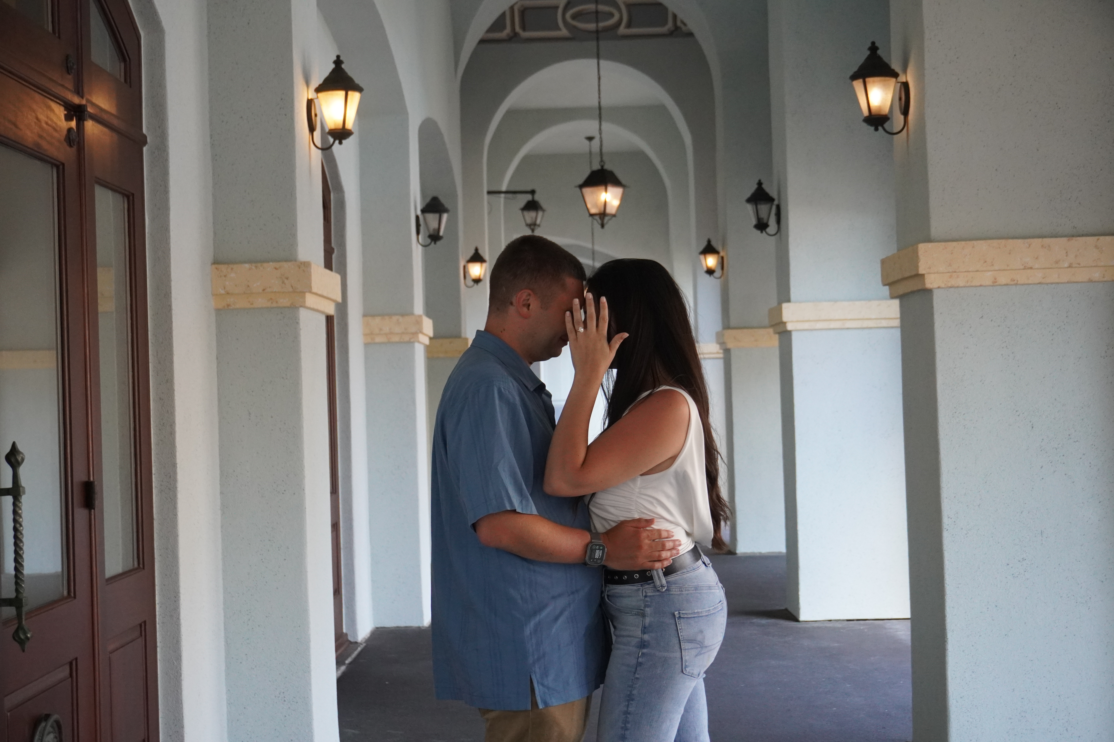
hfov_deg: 35.9
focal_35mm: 56
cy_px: 371
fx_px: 1717
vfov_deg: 24.4
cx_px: 557
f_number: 5.6
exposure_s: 1/160
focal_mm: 37
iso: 2000
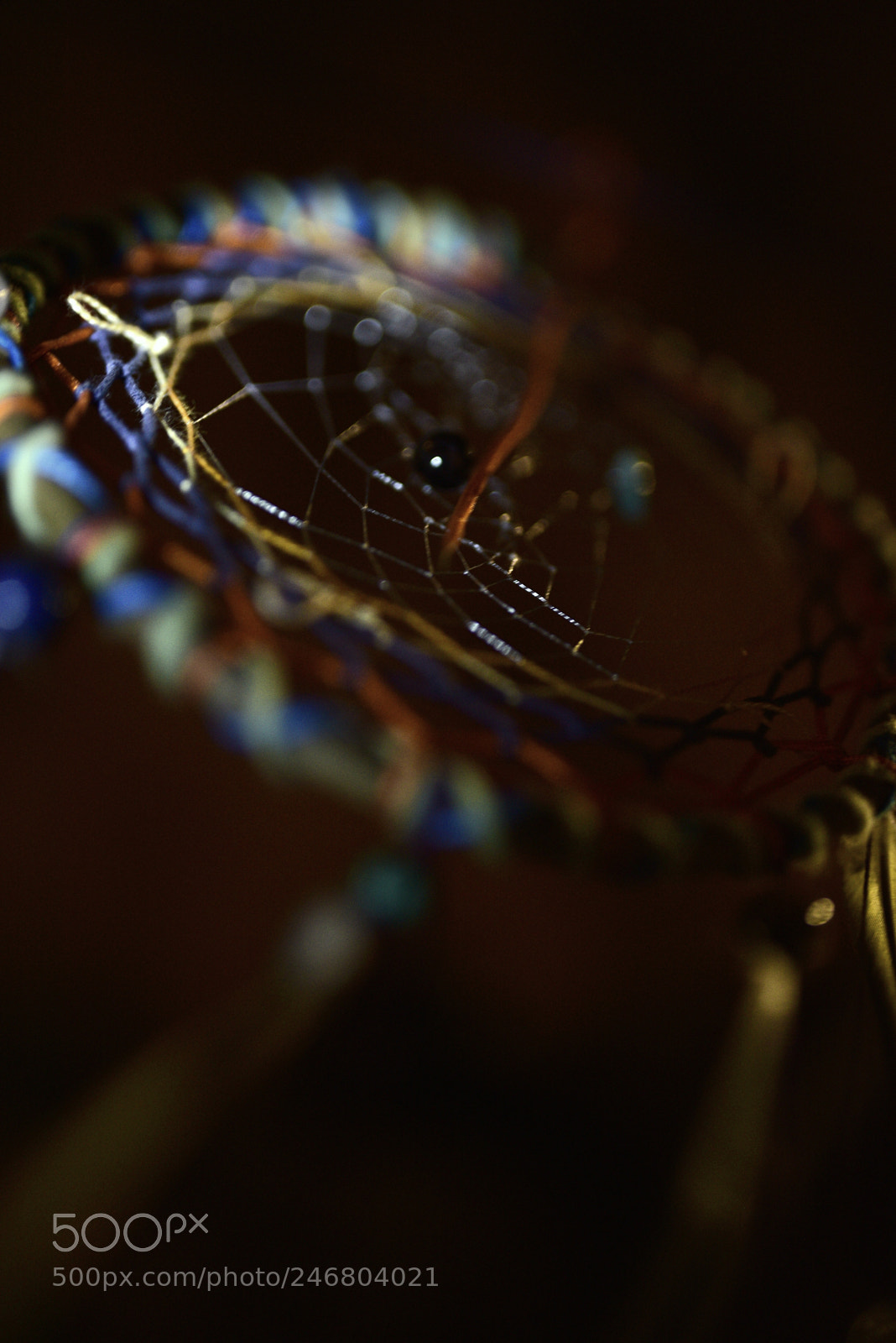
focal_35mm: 35
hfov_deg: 37.9
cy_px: 672
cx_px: 448
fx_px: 1305
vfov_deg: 54.4
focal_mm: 35
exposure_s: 1/80
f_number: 1.6
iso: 500
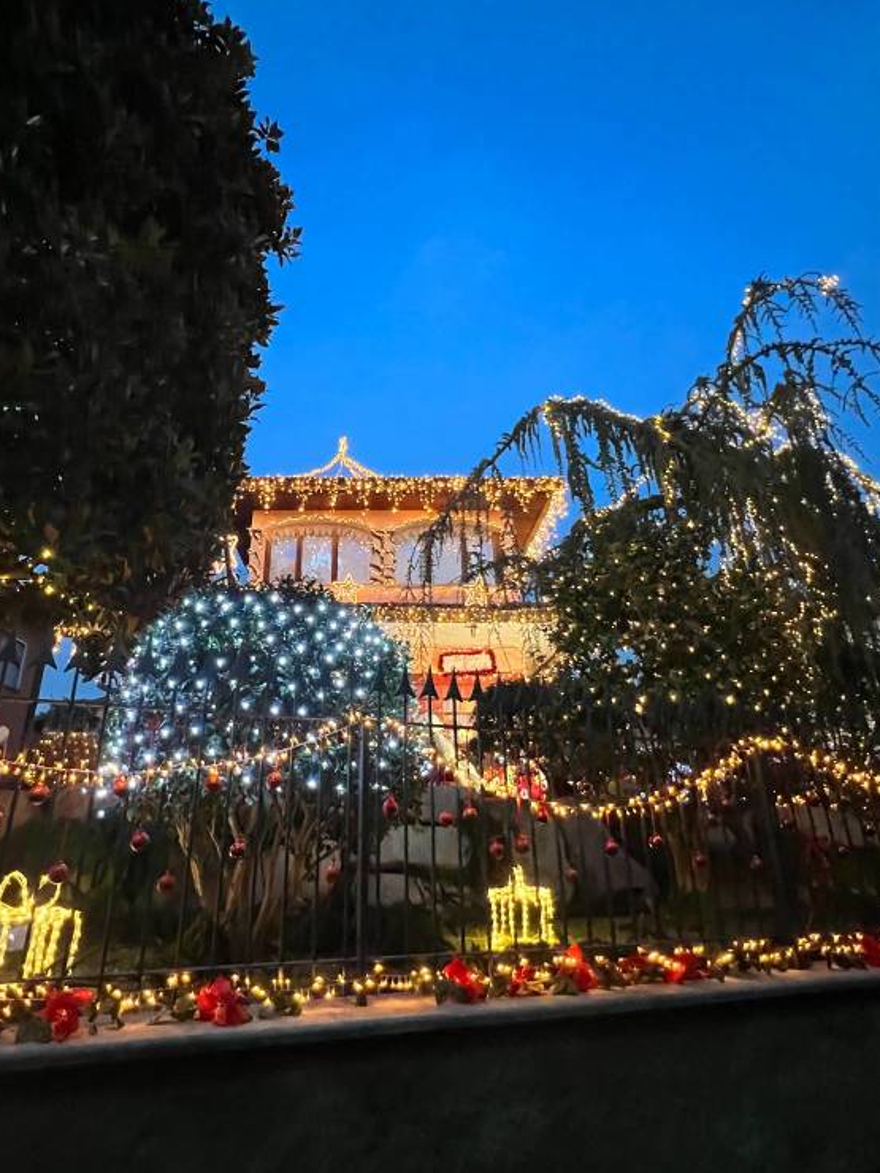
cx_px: 382
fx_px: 610
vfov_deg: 87.7
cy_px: 579
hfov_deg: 71.3
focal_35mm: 18
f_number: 1.8
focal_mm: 1.57
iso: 1000
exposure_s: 1/50
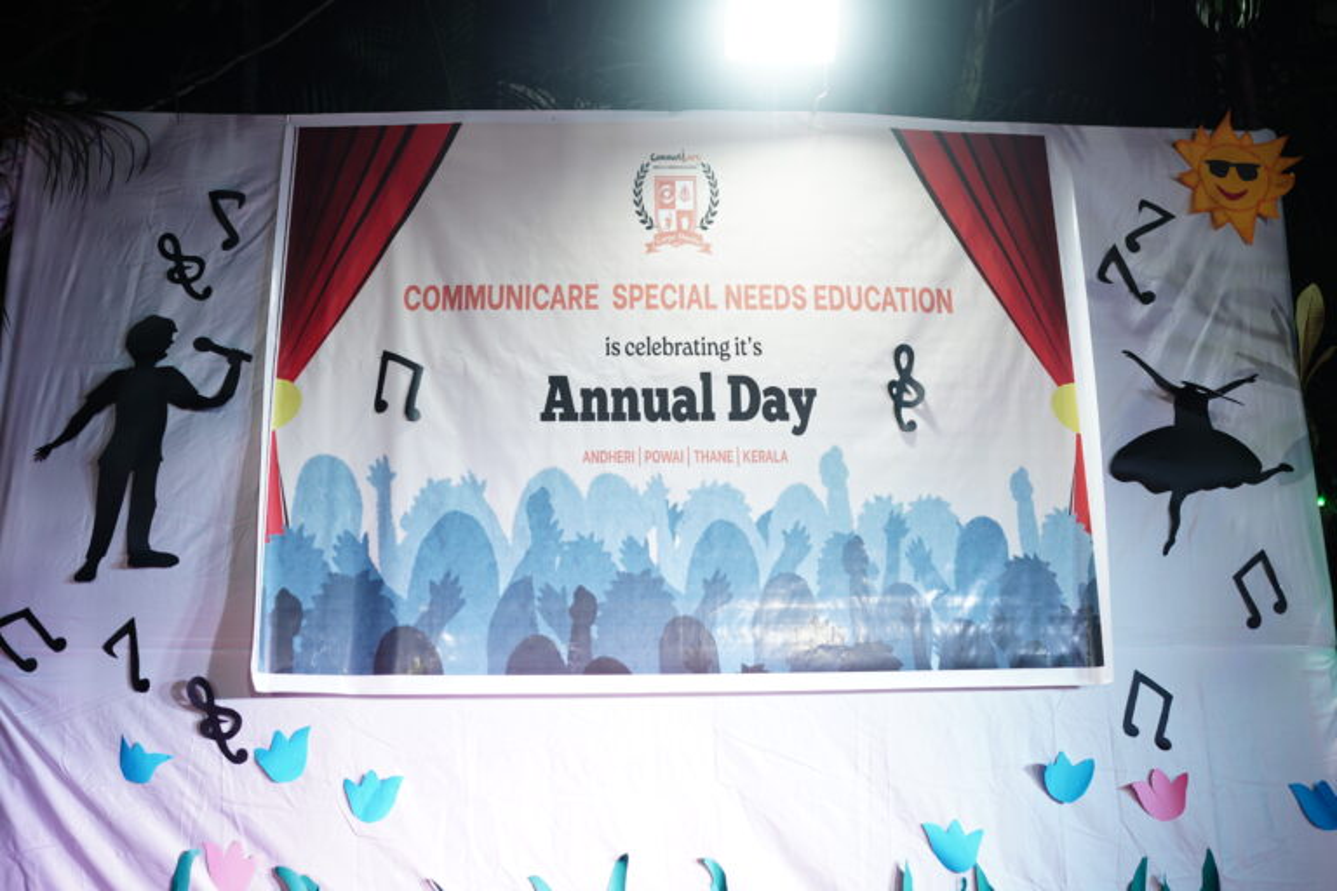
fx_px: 1300
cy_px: 446
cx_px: 668
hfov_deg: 54.4
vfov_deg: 37.9
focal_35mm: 35
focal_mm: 35
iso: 125
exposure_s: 1/160
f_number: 1.4
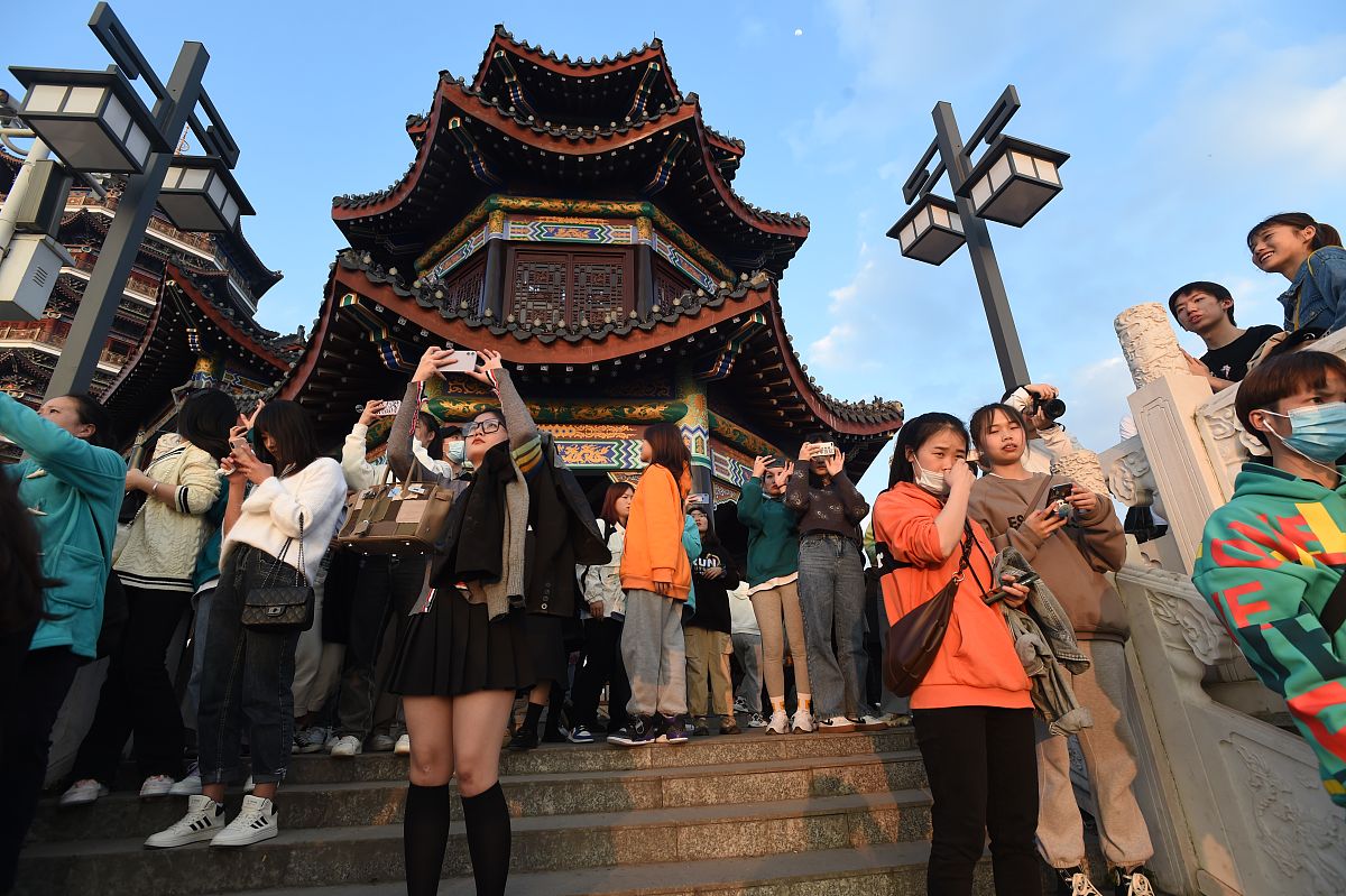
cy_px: 448
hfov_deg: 93.3
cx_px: 673
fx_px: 635
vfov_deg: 70.4
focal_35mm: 17
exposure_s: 1/200
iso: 400
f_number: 7.1
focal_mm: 17
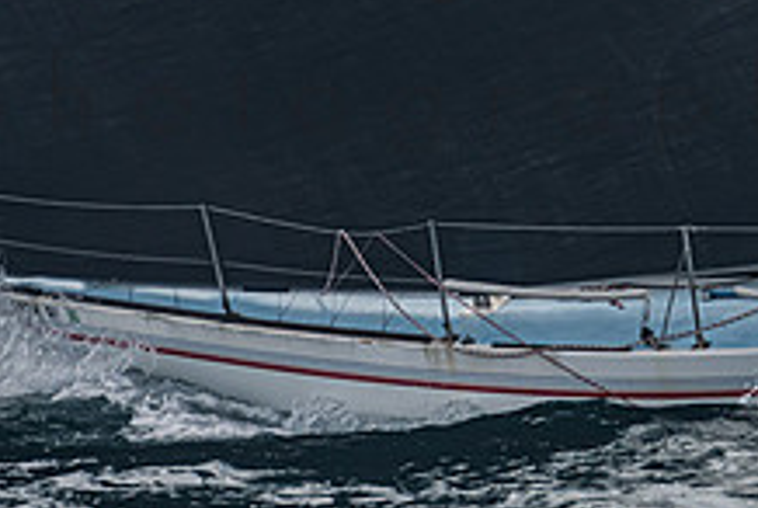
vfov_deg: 2.7
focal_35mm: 509
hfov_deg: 4.0
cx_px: 815
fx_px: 10732
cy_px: -165
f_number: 6.3
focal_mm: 155
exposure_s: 1/1250
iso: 250
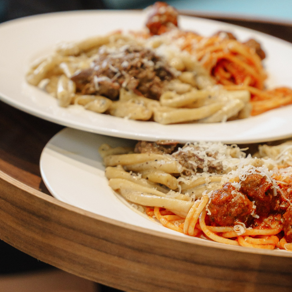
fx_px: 1498
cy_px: 148
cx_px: 143
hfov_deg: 11.1
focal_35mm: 157
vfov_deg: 11.1
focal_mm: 59.2
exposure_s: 1/160
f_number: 2.8
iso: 640
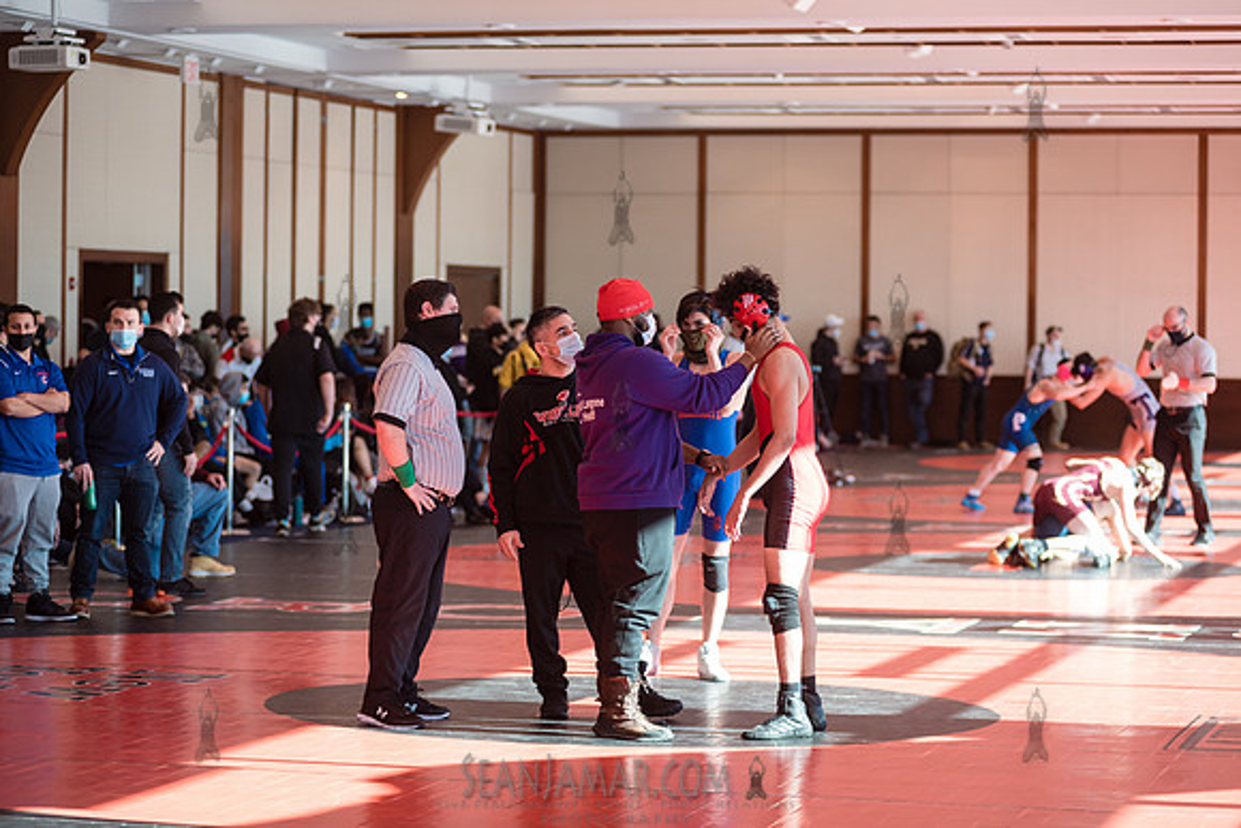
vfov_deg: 12.2
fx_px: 3862
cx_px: 620
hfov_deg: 18.3
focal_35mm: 112
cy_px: 414
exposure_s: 1/400
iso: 400
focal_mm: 112
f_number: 3.5
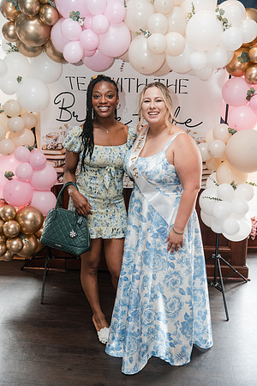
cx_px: 128
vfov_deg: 54.4
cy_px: 193
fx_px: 375
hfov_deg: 37.9
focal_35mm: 35
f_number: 4
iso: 2000
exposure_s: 1/250
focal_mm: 35
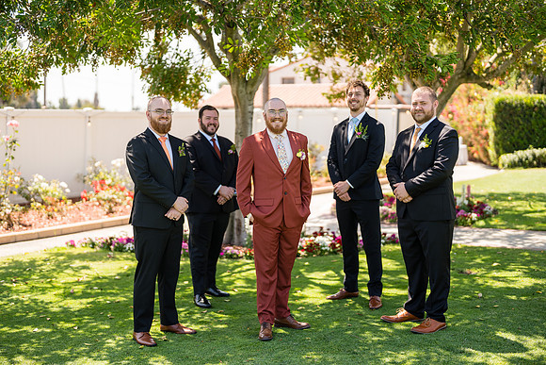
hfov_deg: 37.8
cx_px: 273
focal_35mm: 53
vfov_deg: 25.7
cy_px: 179
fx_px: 798
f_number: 1.2
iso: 100
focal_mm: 50
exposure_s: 1/2500
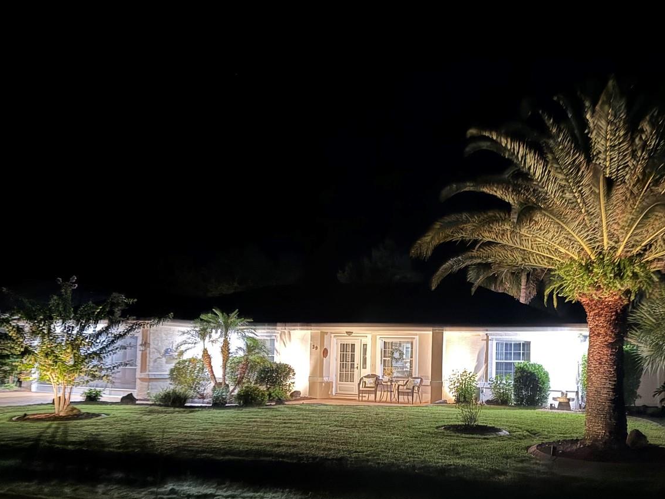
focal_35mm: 34
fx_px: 653
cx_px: 413
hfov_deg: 53.4
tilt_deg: +3.8
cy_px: 341
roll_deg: -1.8
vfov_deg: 41.2
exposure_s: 1/9
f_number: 1.78
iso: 1250
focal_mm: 6.76
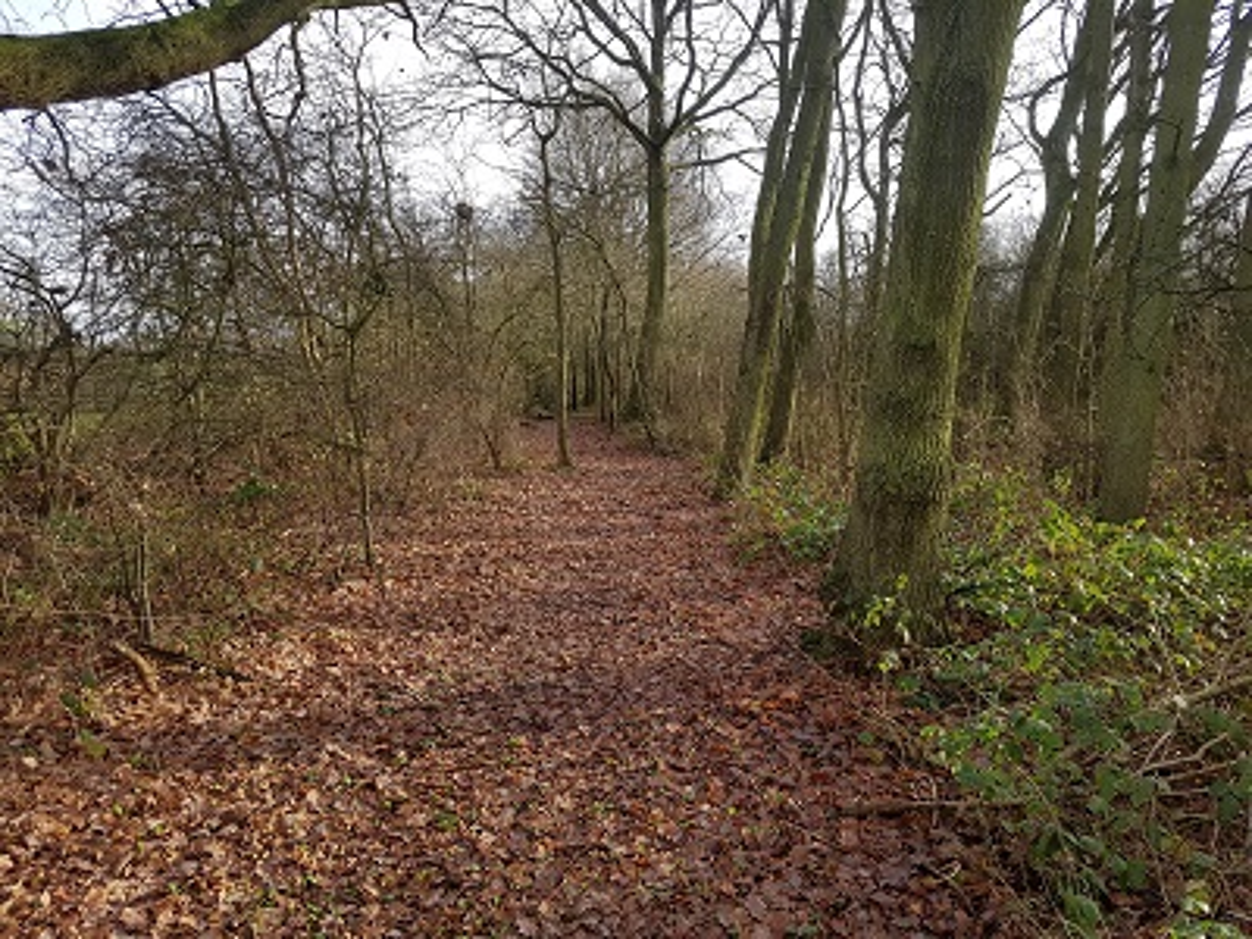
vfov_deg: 53.1
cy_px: 470
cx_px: 626
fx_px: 940
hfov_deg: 67.3
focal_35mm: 26
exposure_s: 1/570
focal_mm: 4.2
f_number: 1.7
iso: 50
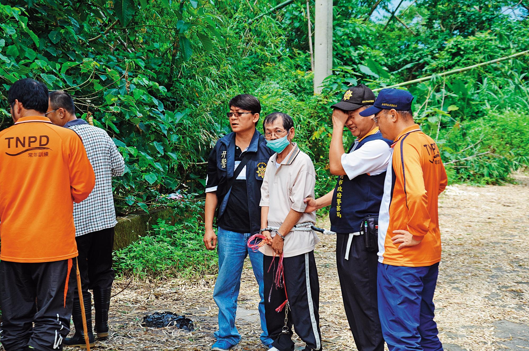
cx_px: 264
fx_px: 1100
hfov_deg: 27.0
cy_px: 176
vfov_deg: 18.1
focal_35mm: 75
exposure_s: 1/250
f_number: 8
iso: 200
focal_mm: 50
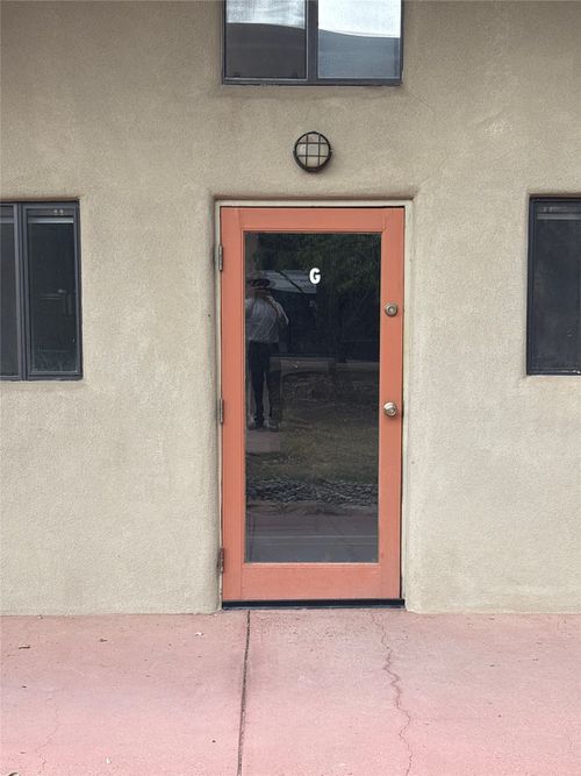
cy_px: 388
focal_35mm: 52
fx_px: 1164
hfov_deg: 28.0
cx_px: 290
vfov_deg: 36.8
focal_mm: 5.96
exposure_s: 1/122
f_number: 1.6
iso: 40
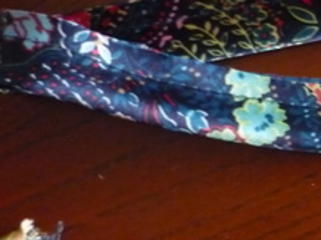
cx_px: 408
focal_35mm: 91
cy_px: 147
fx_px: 843
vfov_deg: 16.2
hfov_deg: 19.9
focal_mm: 5.5
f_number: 2.8
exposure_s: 1/25
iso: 800
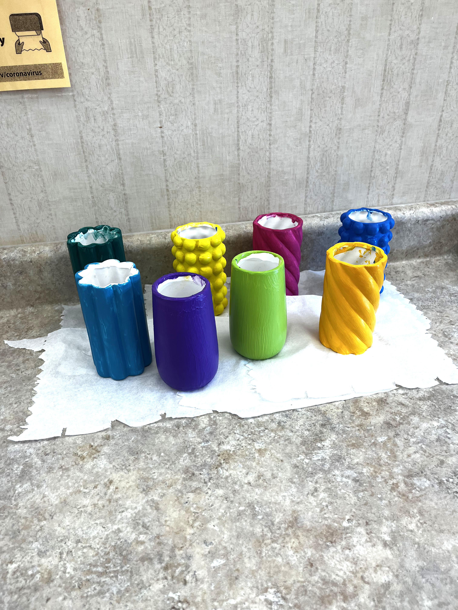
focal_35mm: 26
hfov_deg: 53.1
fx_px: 459
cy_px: 305
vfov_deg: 67.3
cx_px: 229
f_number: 1.6
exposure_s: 1/120
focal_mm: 5.1
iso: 64
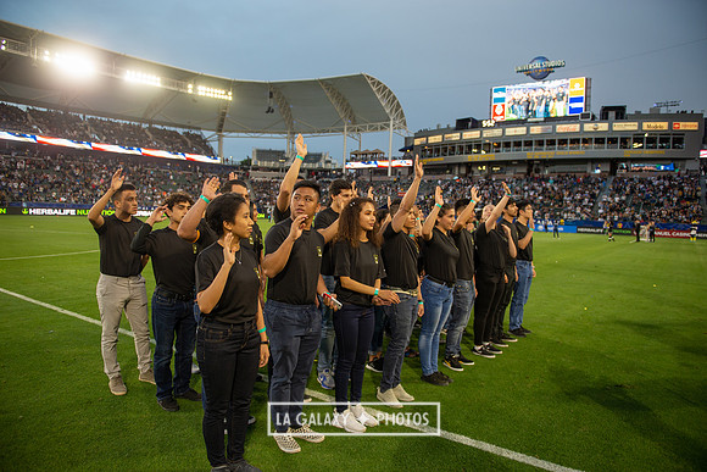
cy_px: 236
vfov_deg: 53.2
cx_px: 354
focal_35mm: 24
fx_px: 471
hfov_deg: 73.7
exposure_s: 1/500
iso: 400
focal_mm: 24
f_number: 2.8
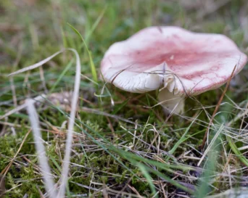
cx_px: 156
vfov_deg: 26.2
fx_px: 425
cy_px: 87
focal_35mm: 58
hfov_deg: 32.3
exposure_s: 1/100
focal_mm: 44
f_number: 4
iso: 250
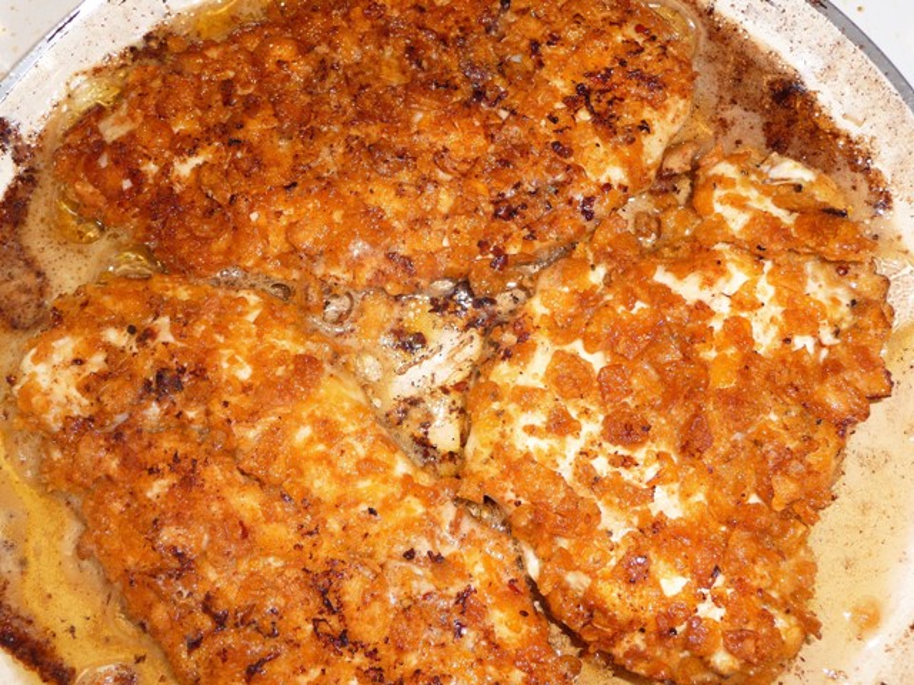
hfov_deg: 46.8
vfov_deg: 36.0
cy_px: 342
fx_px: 1056
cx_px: 457
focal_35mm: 40
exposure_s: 1/30
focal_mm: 6.7
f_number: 3.9
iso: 100
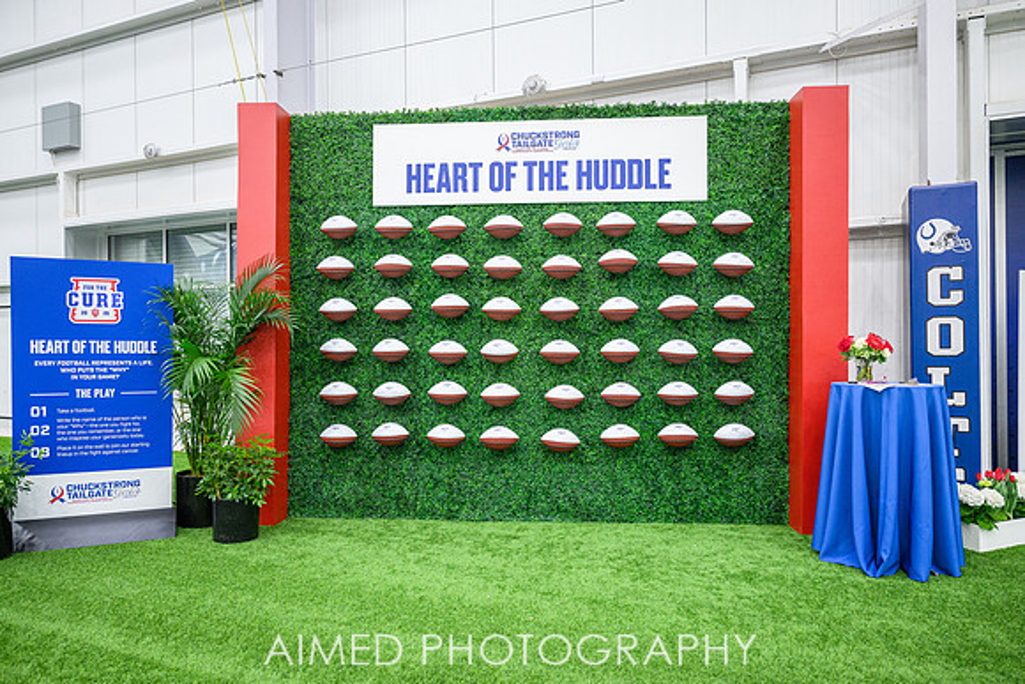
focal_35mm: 25
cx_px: 512
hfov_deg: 71.8
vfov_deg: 51.6
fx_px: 708
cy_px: 342
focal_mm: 24
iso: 2000
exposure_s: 1/200
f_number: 2.8
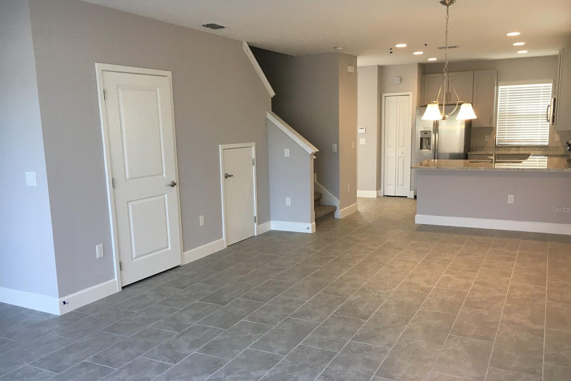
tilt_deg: -10.7
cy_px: 209
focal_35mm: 31
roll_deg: +0.9
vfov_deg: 42.3
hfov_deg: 60.3
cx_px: 293
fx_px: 492
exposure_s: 1/30
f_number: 2.2
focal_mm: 4.15
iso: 32
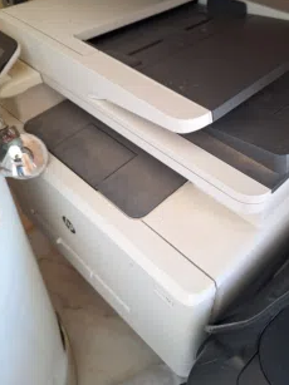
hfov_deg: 46.5
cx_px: 171
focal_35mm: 30
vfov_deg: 59.9
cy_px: 174
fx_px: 334
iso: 80
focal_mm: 5.54
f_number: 1.8
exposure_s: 1/100
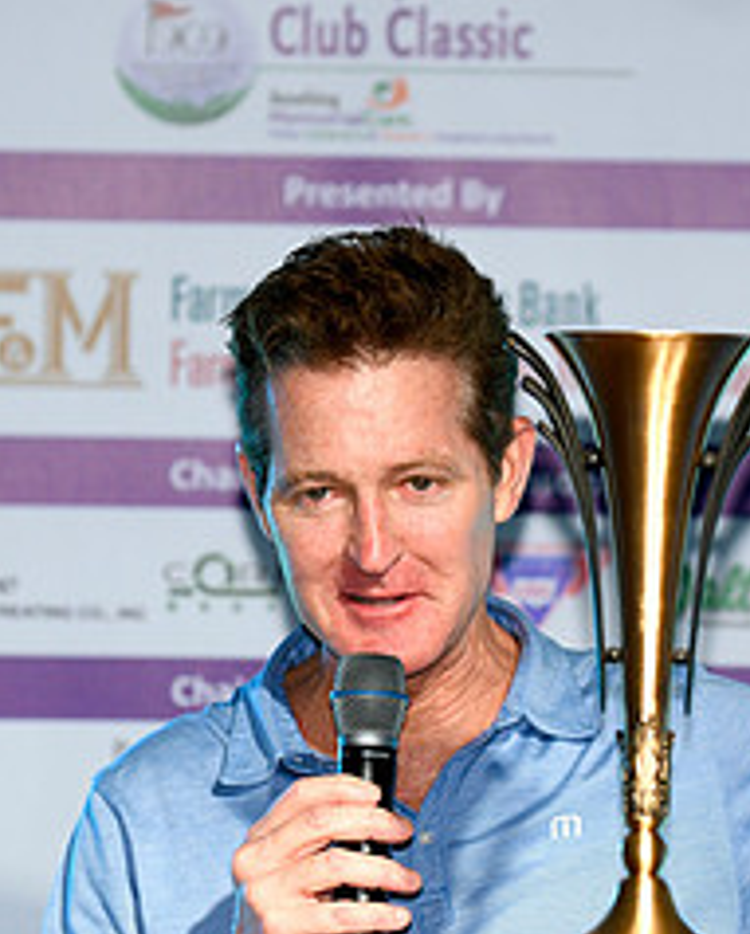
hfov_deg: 5.7
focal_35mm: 274
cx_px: 495
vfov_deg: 7.0
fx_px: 7588
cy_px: 473
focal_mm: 120
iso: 640
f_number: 3.5
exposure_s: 1/200
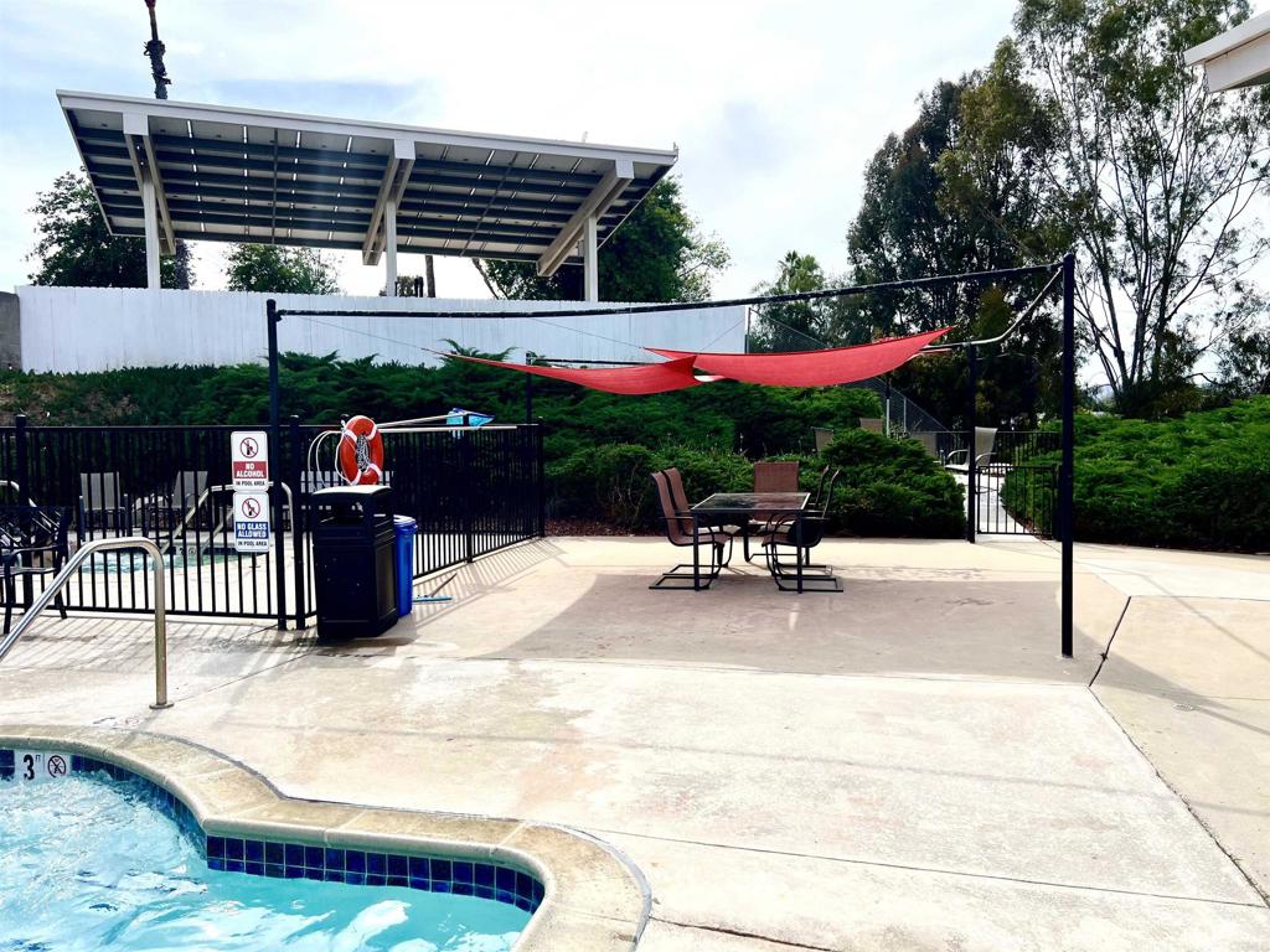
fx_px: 954
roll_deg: +1.0
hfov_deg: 67.3
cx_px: 635
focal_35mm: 26
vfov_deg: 53.1
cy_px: 476
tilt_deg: -4.2
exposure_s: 1/3460
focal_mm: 5.7
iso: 50
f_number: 1.5
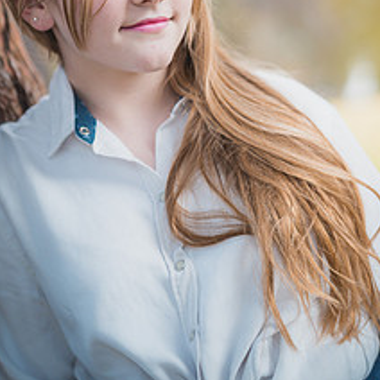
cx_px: 190
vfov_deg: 19.2
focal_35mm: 90
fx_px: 1118
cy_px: 106
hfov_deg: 19.3
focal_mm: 50
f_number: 1.4
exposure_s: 1/2000
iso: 250
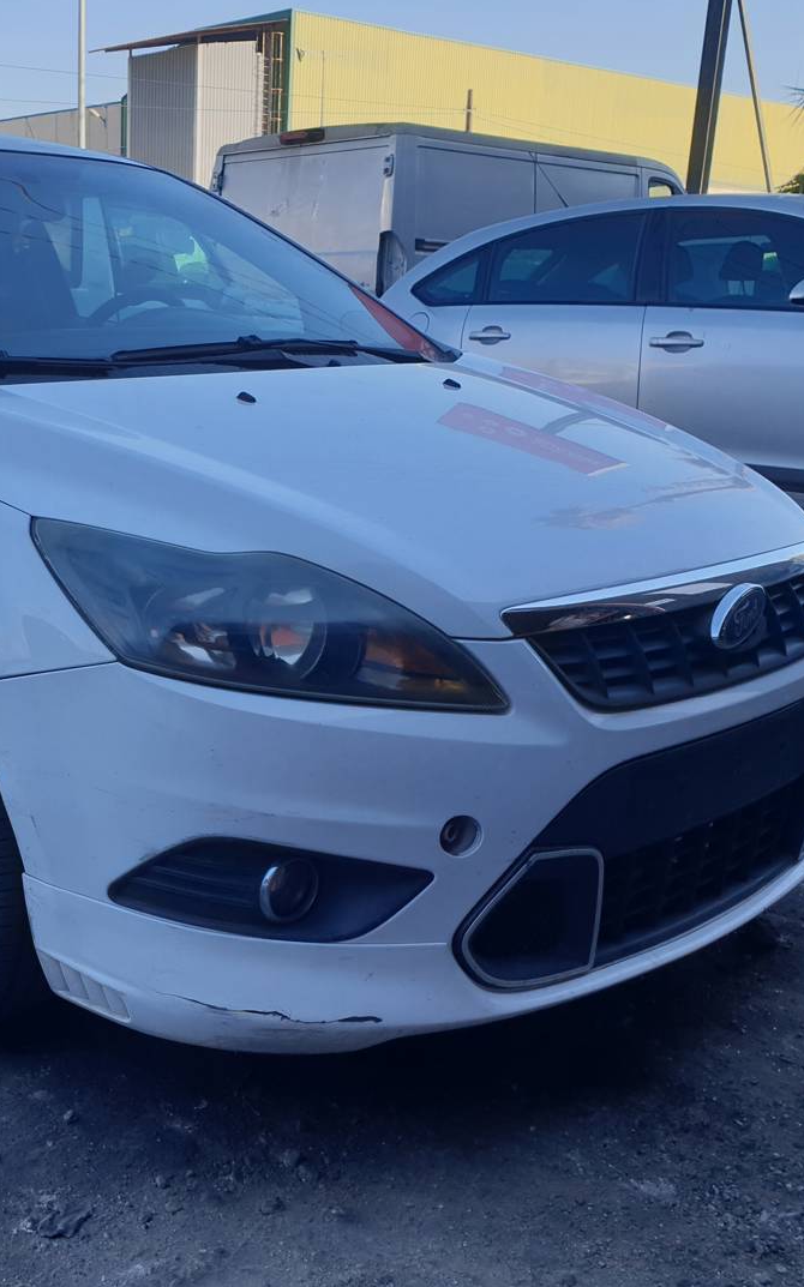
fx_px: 1298
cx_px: 108
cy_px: 641
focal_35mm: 37
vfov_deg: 52.8
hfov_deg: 33.0
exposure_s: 1/551
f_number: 2.4
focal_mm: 4.3
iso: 50
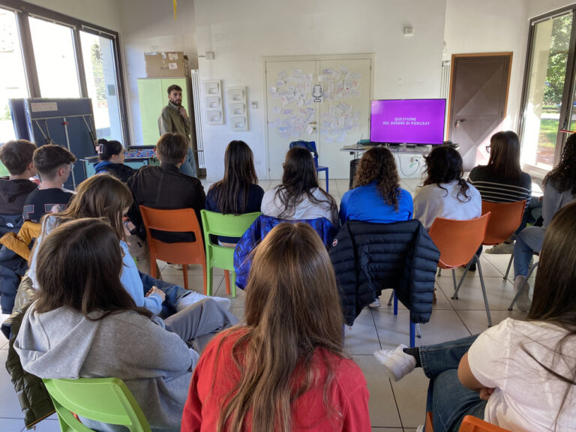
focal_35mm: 26
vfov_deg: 53.1
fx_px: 433
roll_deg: +1.1
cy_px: 216
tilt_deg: -16.4
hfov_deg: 67.3
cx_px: 288
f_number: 1.8
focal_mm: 4.25
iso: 125
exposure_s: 1/106
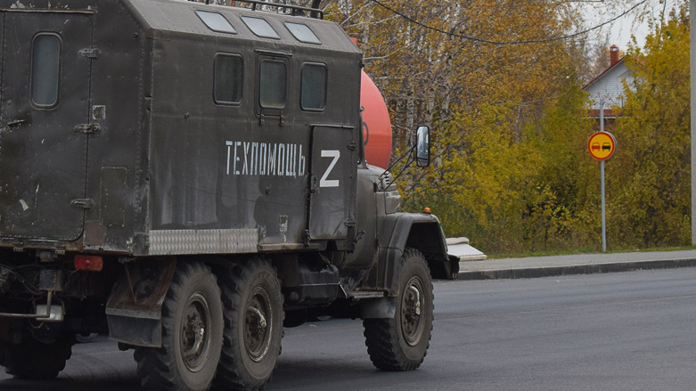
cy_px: 110
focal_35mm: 133
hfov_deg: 16.1
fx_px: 2451
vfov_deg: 9.1
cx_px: 207
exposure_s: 1/800
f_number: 6.3
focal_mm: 55
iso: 400
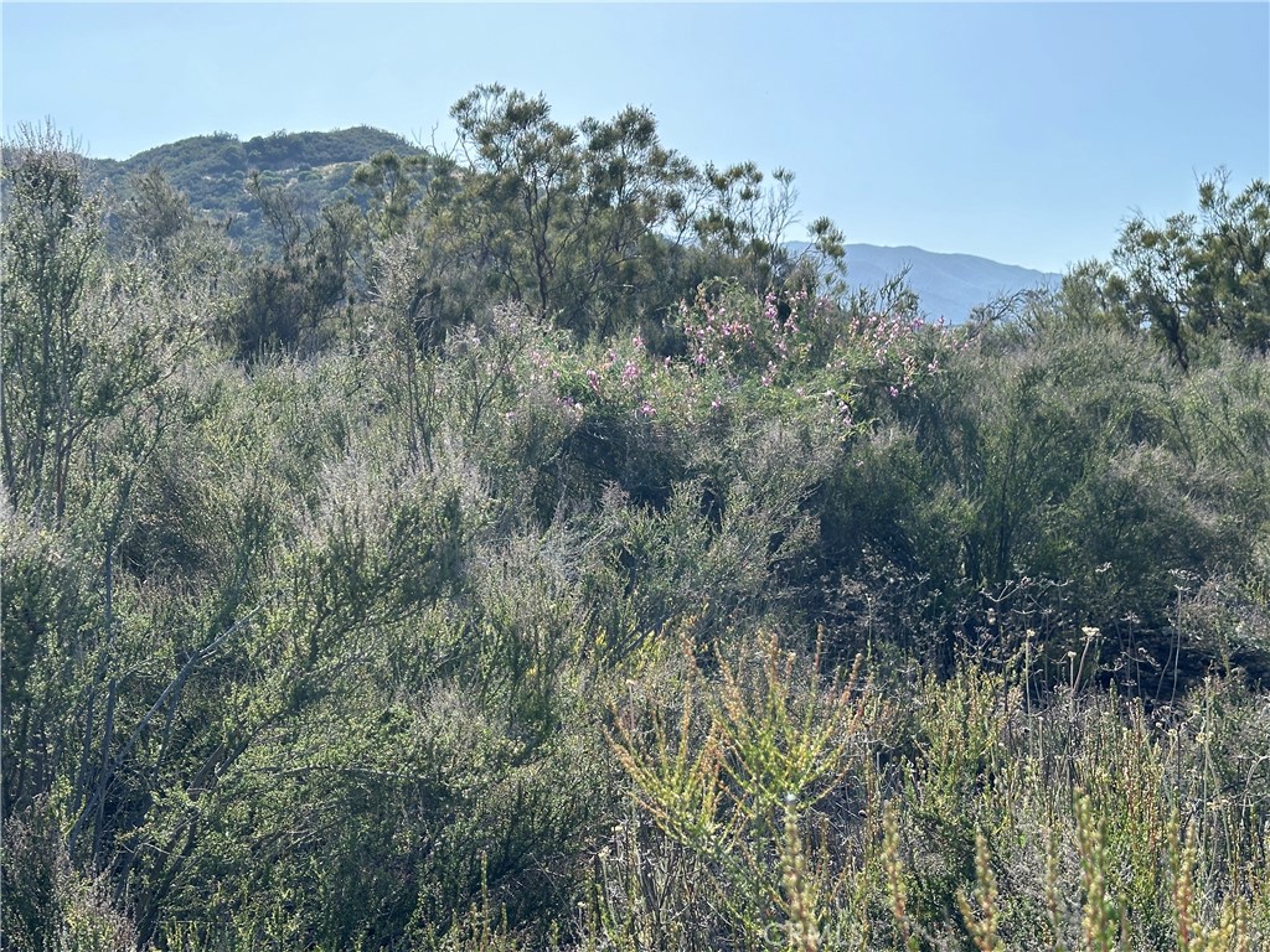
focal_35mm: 48
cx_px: 635
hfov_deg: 39.7
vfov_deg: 30.3
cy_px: 476
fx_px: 1761
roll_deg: +2.3
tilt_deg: -0.4
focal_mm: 6.86
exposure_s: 1/2667
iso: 64
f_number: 1.78
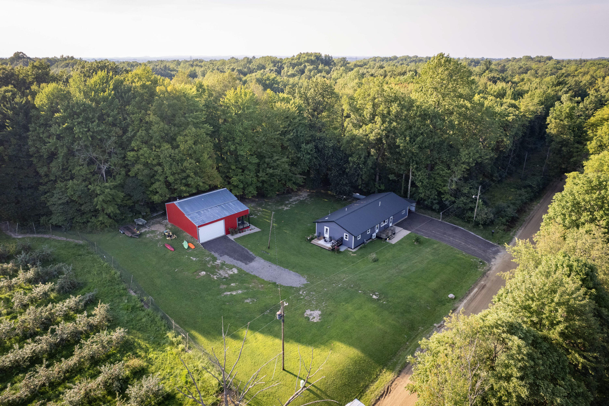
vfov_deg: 57.2
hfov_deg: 78.6
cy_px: 203
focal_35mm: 22
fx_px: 372
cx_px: 304
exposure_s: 1/1000
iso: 110
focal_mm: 8.38
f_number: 2.8
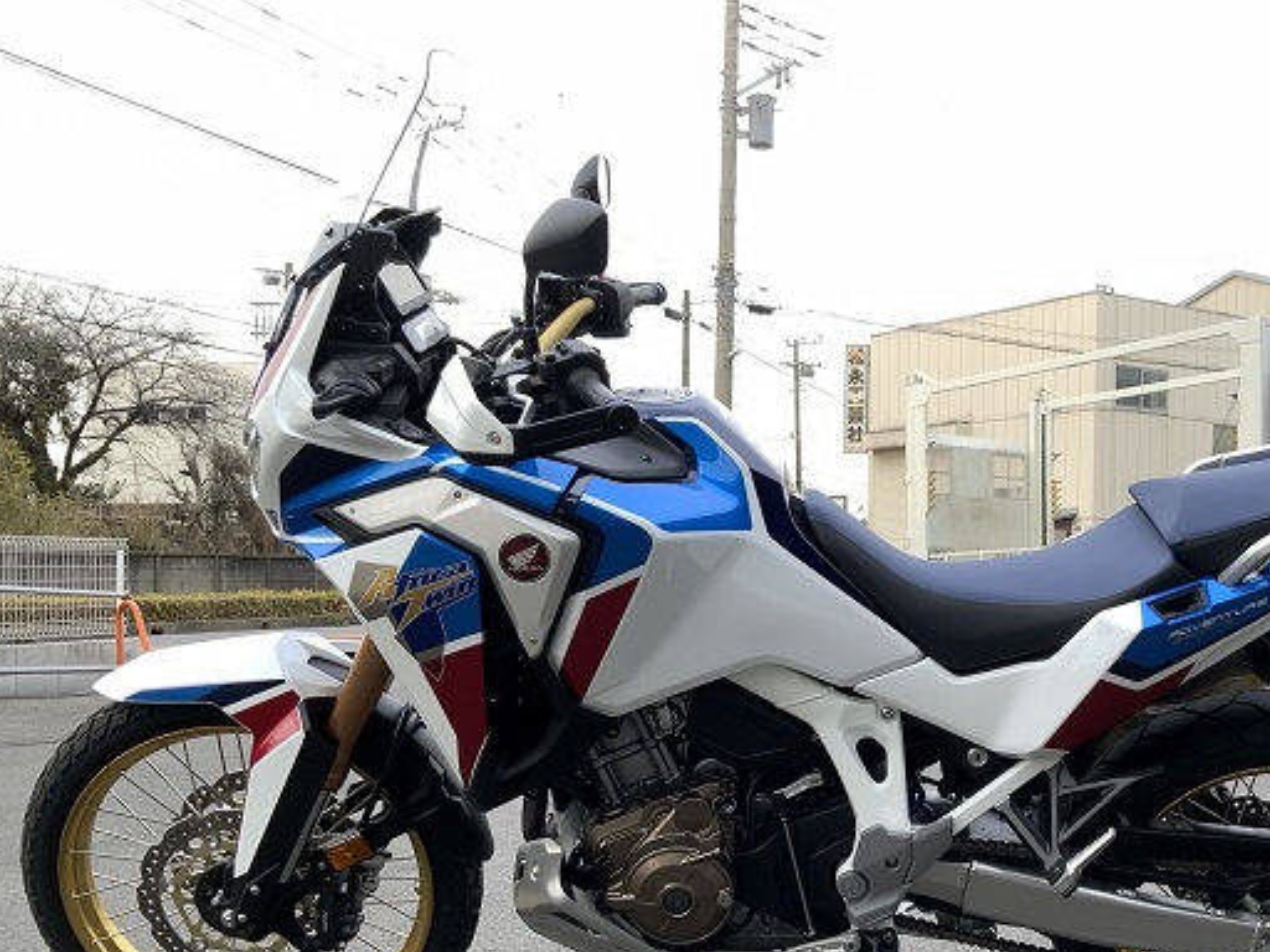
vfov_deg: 35.7
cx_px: 838
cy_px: 609
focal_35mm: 40
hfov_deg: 46.1
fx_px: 1468
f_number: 1.8
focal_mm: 3
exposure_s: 1/122
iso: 25
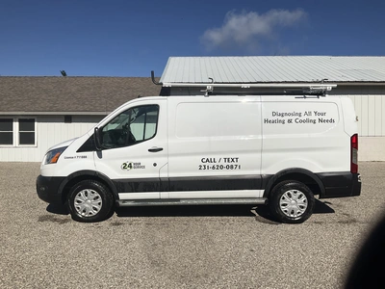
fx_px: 323
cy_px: 144
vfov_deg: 48.2
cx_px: 192
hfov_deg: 61.7
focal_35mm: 29
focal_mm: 3
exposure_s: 1/6536
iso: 25
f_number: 1.8
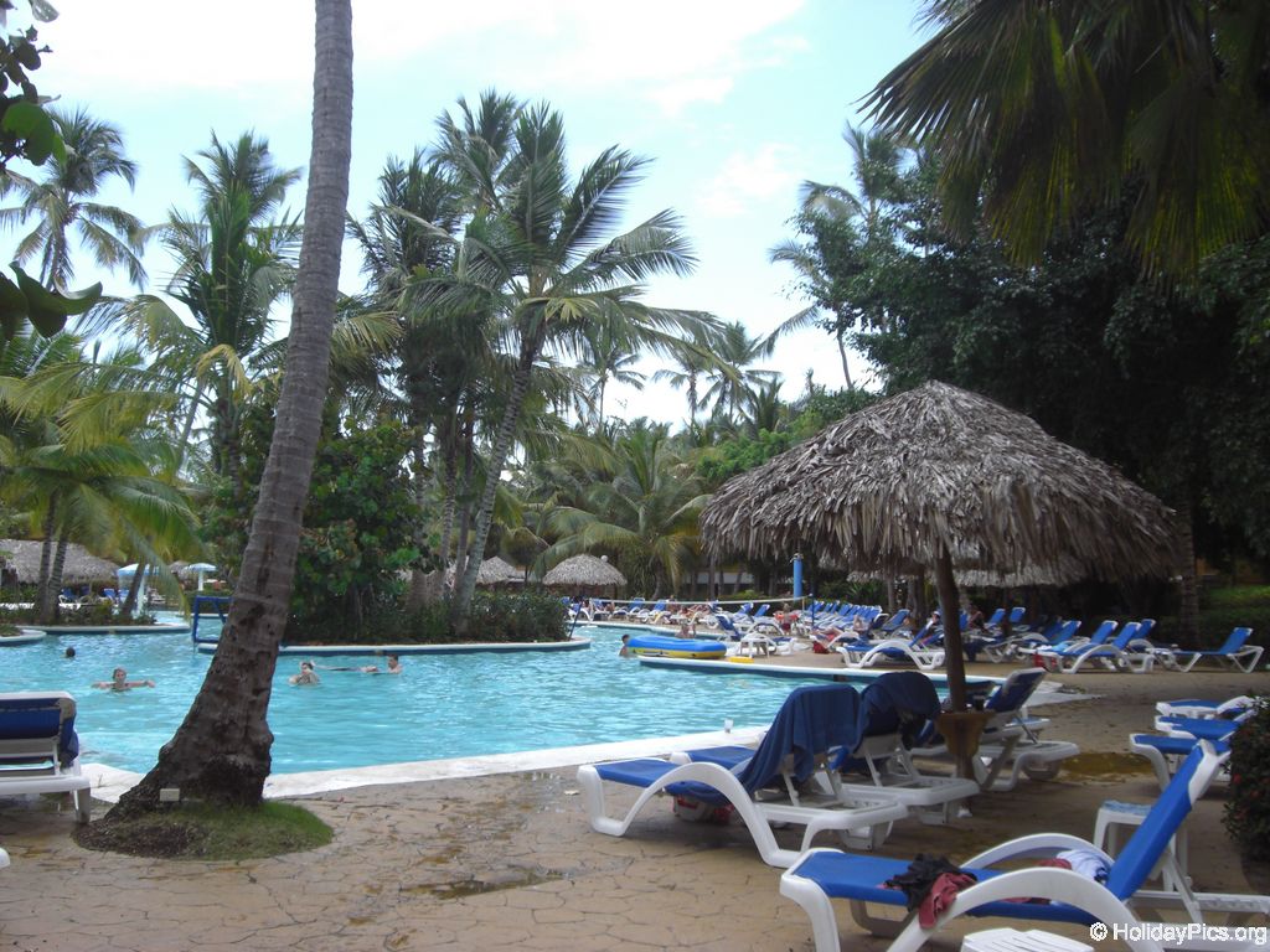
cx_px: 635
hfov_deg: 49.0
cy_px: 476
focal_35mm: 38
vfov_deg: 37.7
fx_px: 1394
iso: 64
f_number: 2.7
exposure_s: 1/250
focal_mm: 6.2
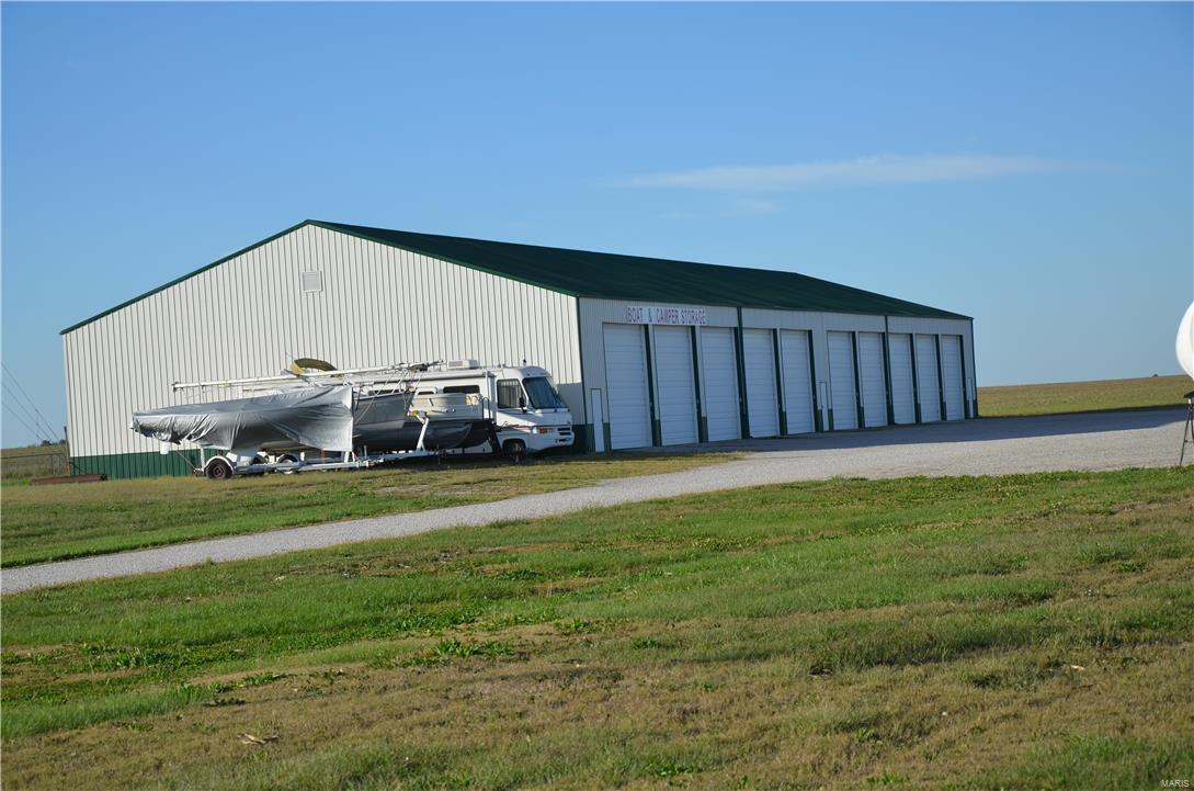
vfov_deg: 15.6
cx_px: 597
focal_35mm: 87
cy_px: 396
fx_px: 2879
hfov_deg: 23.4
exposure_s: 1/800
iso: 200
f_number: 7.1
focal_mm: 58
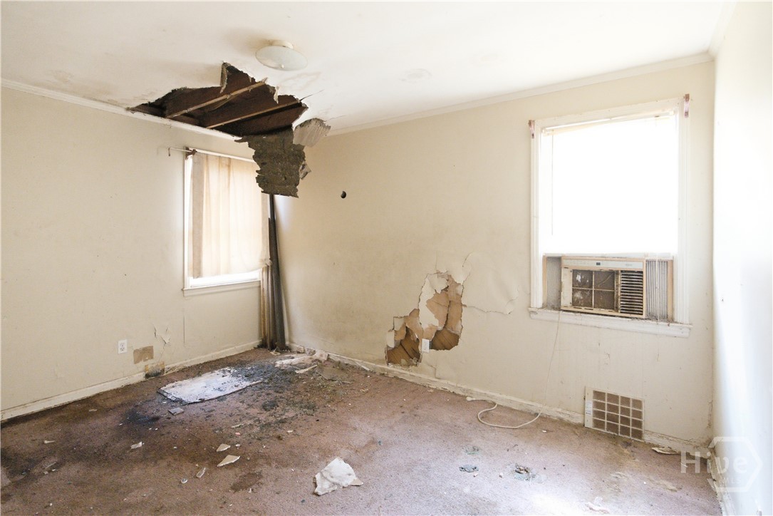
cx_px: 386
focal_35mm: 16
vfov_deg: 73.8
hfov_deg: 96.7
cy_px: 258
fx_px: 344
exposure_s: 1/125
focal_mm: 16
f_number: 4
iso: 12800
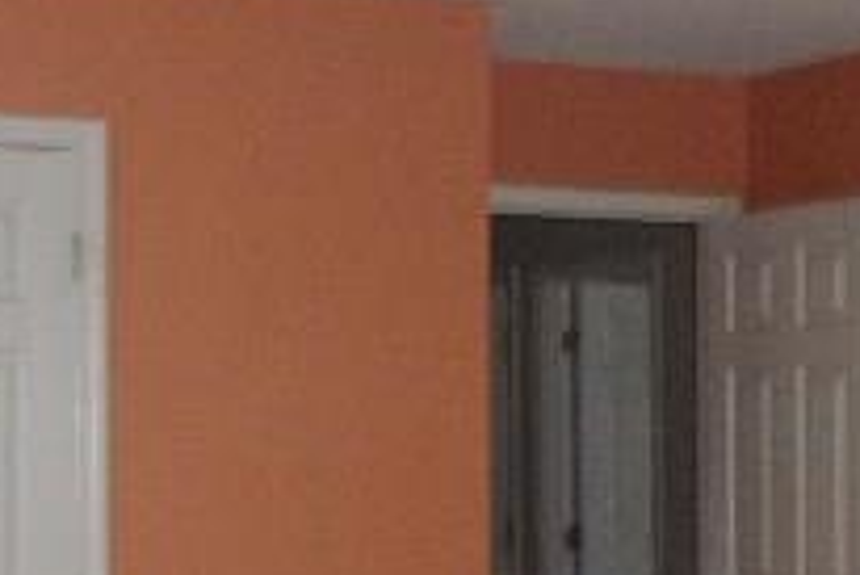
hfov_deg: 22.4
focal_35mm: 91
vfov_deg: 15.0
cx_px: 440
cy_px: 365
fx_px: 2175
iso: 640
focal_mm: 5.1
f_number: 3.9
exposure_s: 1/34
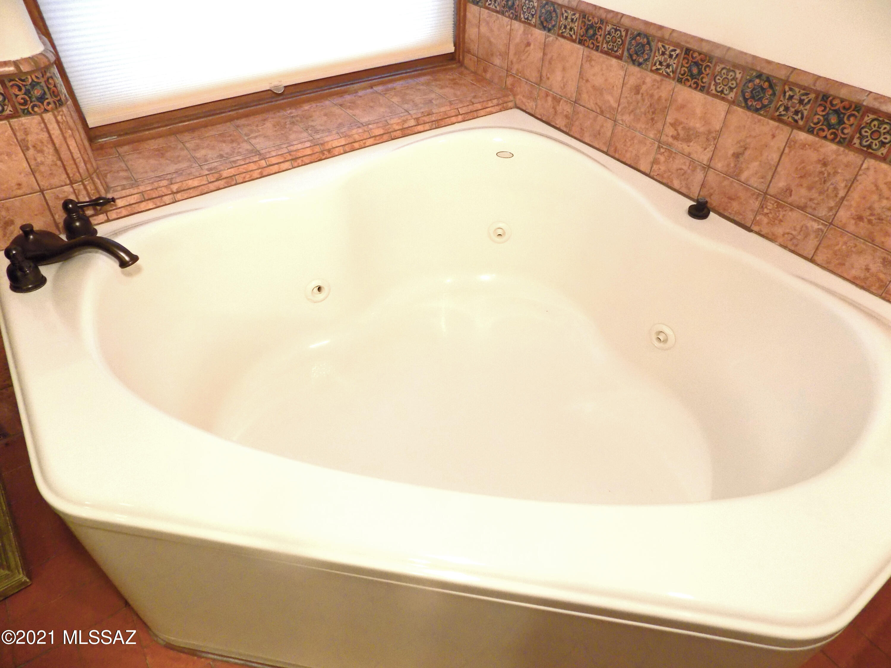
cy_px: 334
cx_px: 446
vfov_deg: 58.9
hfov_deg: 73.9
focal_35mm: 23
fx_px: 592
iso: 250
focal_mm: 4
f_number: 3.1
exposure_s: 1/30
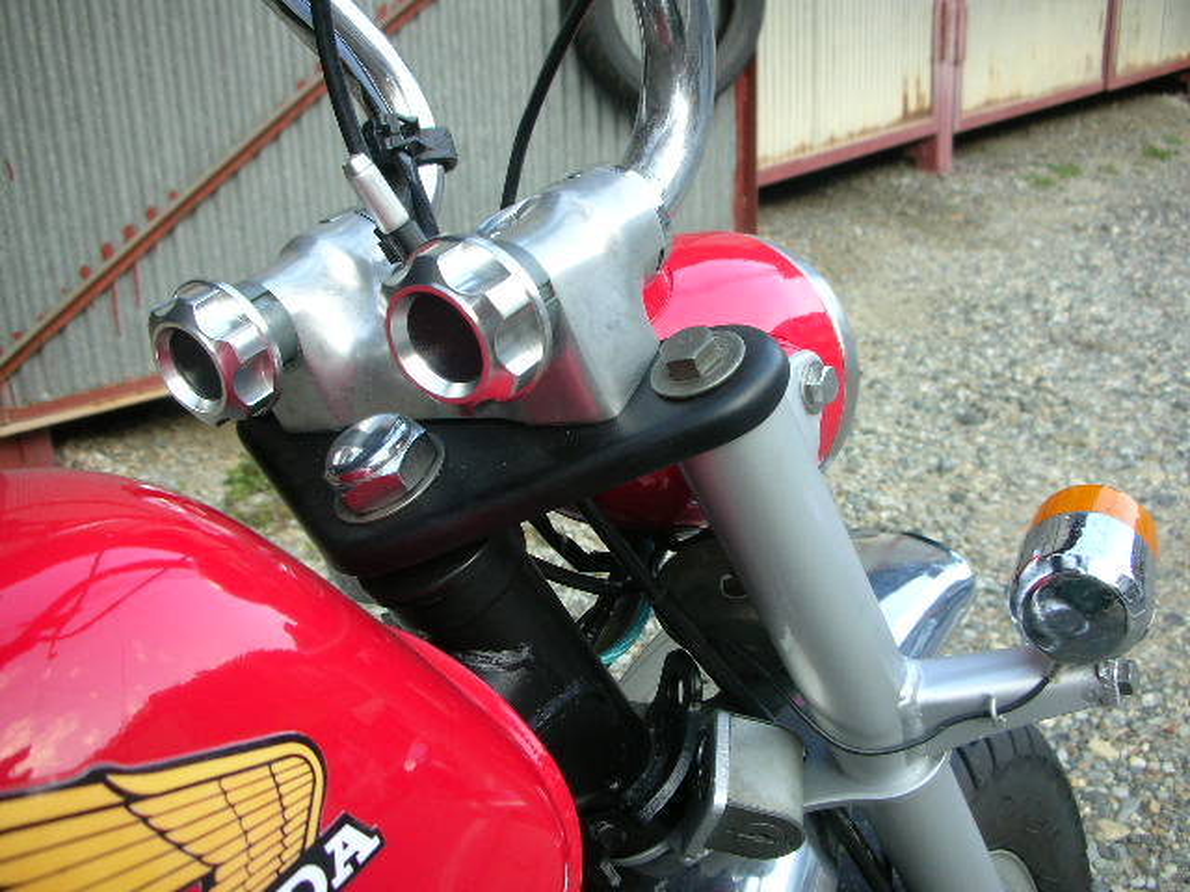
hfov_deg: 52.6
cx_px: 595
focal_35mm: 35
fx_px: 1203
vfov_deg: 40.7
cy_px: 446
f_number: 3
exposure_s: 1/68.4
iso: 50
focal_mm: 5.8
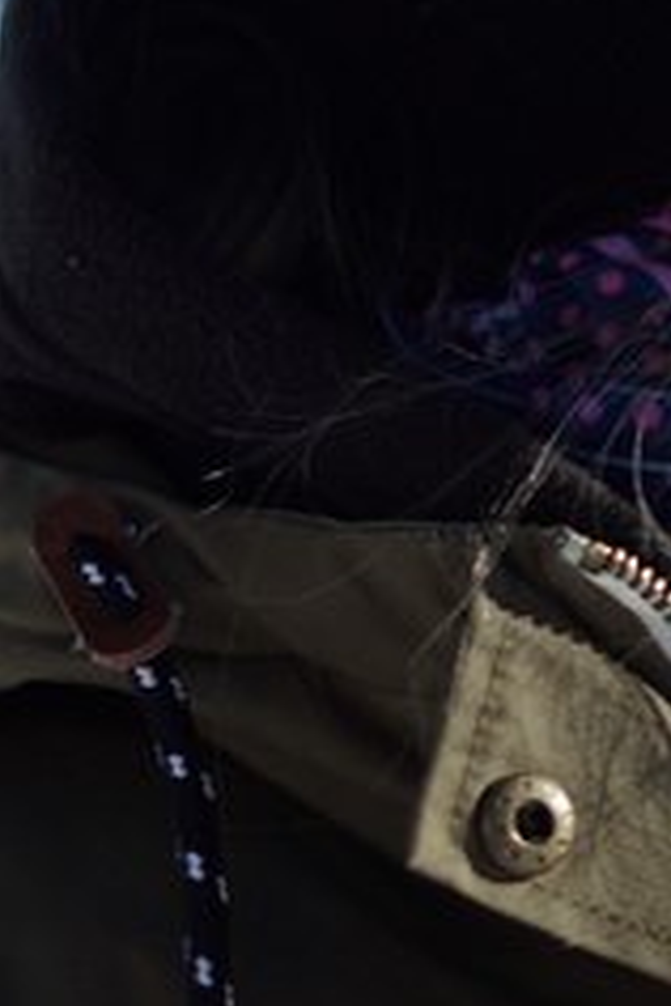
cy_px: 38
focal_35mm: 253
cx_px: 1128
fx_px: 7073
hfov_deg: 5.4
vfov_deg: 8.1
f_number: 2.2
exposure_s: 1/1600
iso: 100
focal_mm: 50
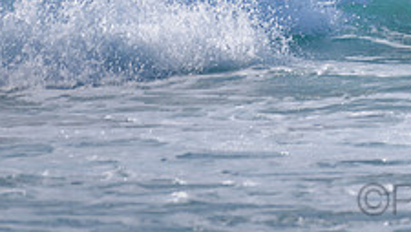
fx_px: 18062
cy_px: -147
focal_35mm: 1656
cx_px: 379
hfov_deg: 1.3
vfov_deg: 0.7
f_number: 5.6
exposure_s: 1/2000
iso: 140
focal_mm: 500
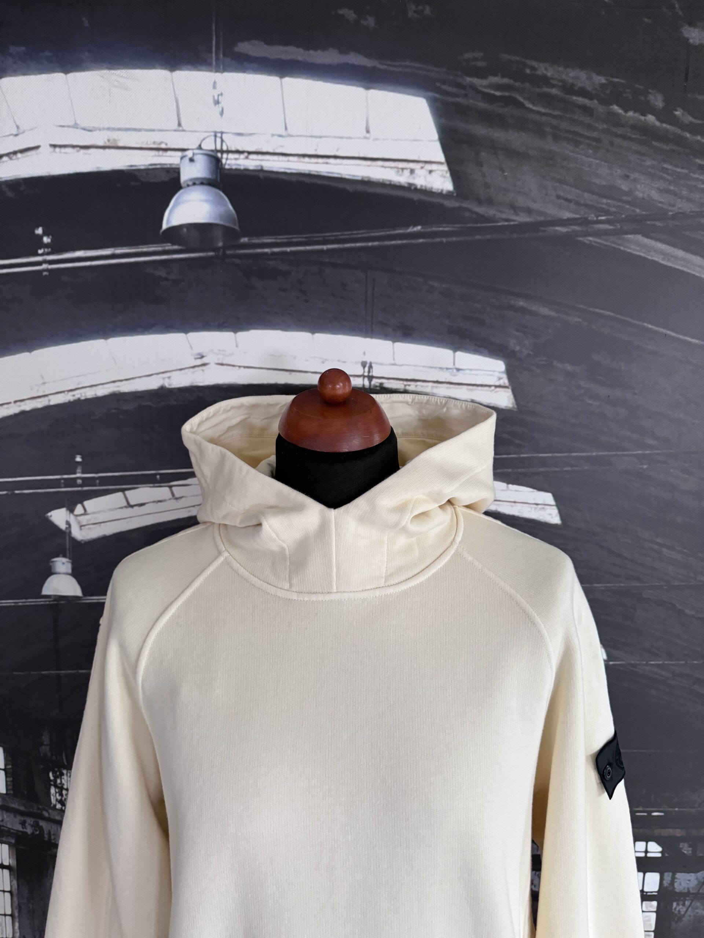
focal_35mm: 24
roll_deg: -0.7
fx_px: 651
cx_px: 352
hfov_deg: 56.8
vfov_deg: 71.6
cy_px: 469
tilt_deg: -10.5
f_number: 1.78
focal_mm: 6.76
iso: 320
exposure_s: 1/60
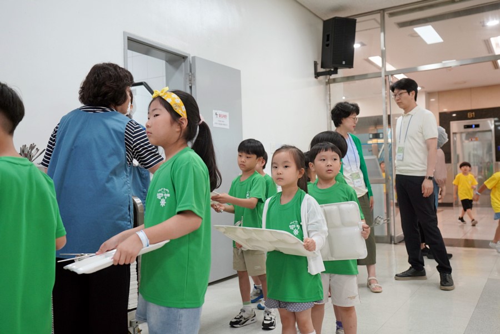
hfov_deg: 54.4
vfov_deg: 37.9
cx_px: 250
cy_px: 167
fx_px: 486
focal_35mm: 35
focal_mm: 35
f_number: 4
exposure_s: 1/160
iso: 1600
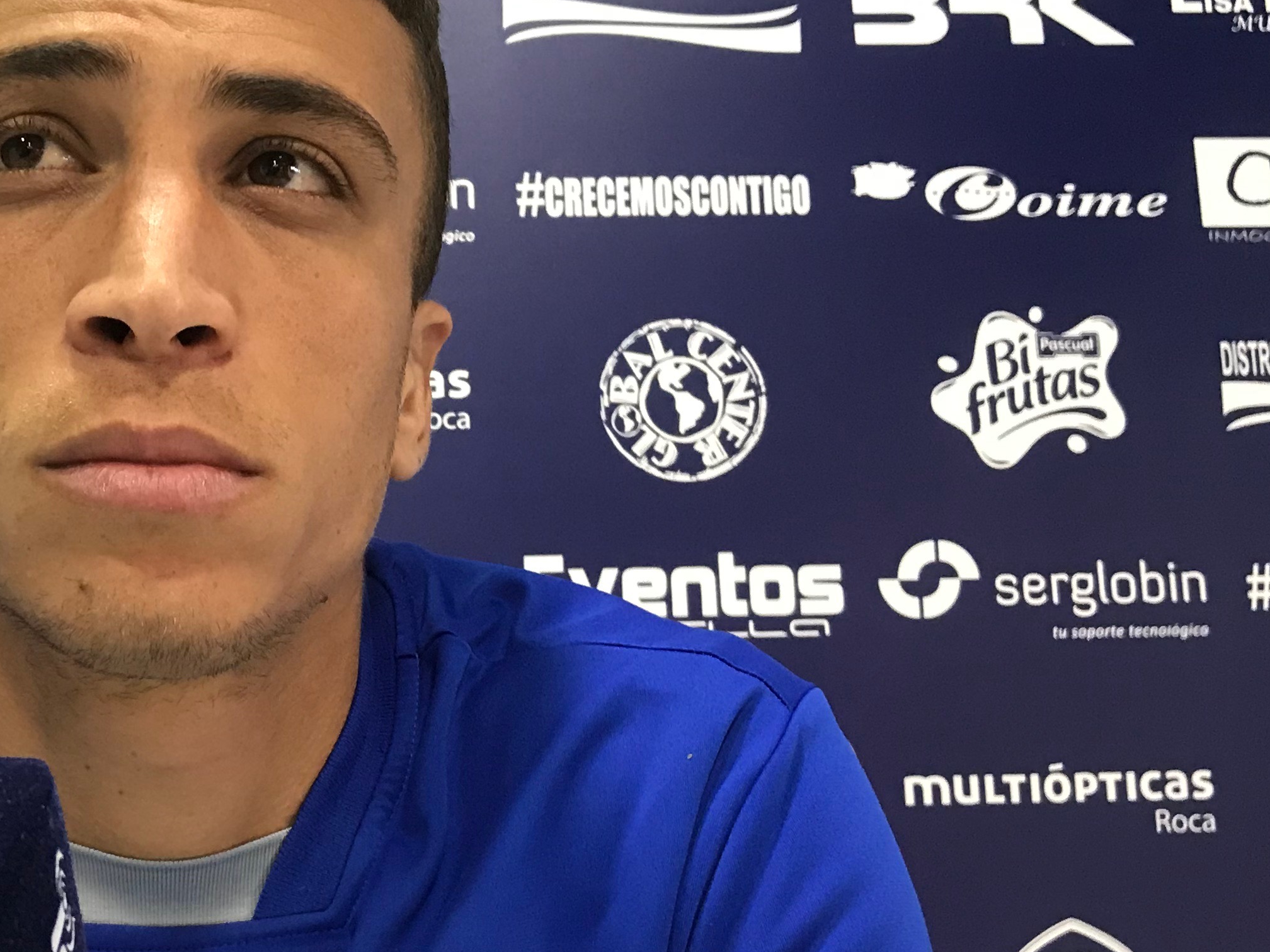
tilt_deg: +10.0
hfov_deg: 33.5
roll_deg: +1.0
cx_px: 280
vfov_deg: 26.0
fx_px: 2055
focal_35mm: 56
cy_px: 608
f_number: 1.8
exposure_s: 1/17
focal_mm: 3.99
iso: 64
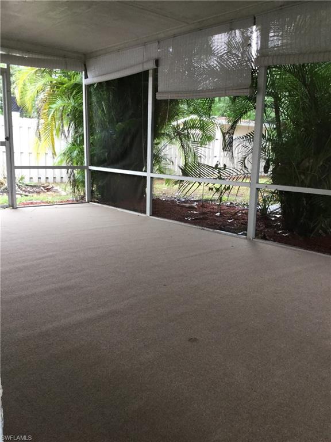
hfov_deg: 45.4
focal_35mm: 31
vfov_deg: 58.4
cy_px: 221
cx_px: 166
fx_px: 395
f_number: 2.4
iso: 32
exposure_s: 1/30
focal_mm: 3.3
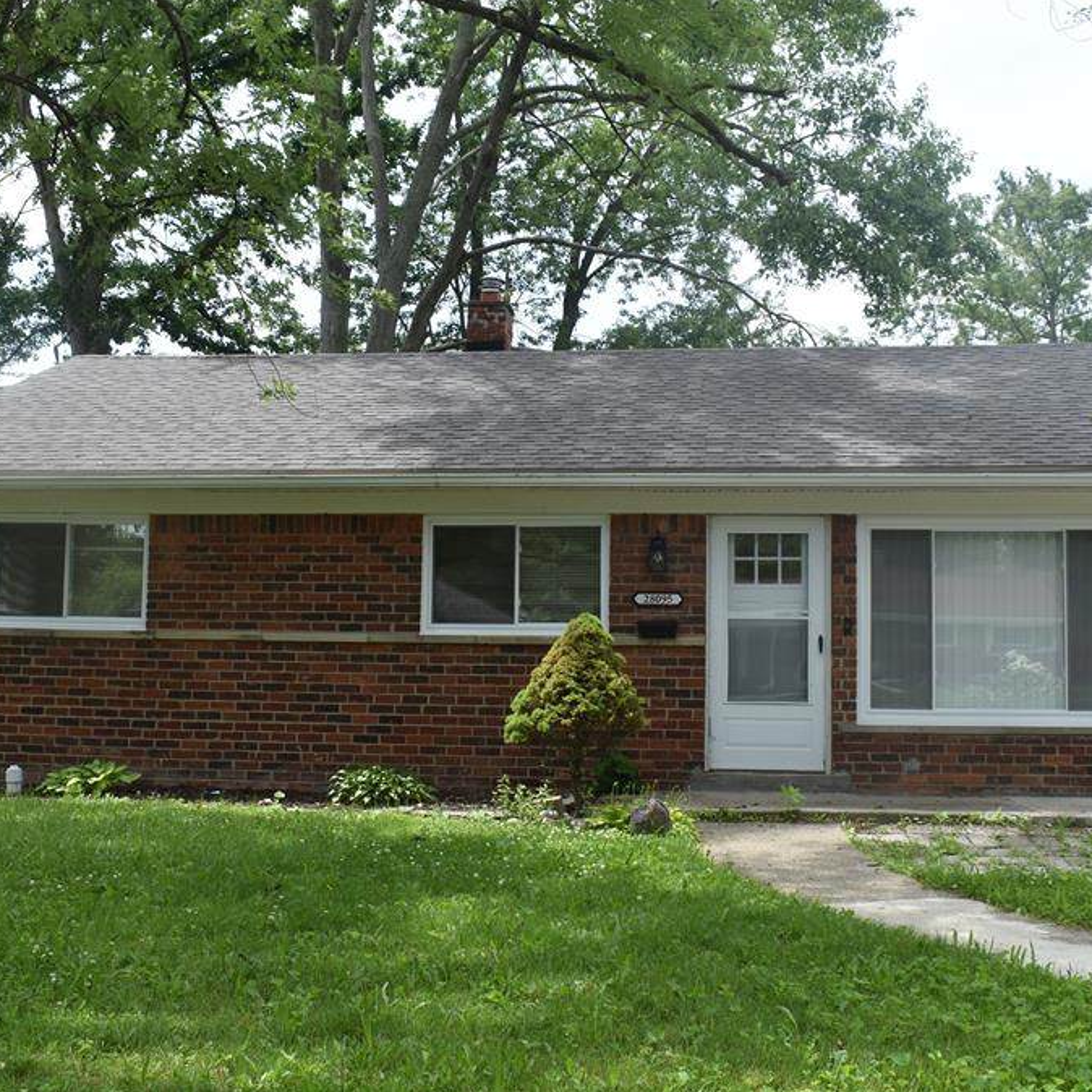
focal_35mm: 40
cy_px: 549
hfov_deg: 41.9
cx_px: 535
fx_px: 1428
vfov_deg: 41.9
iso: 140
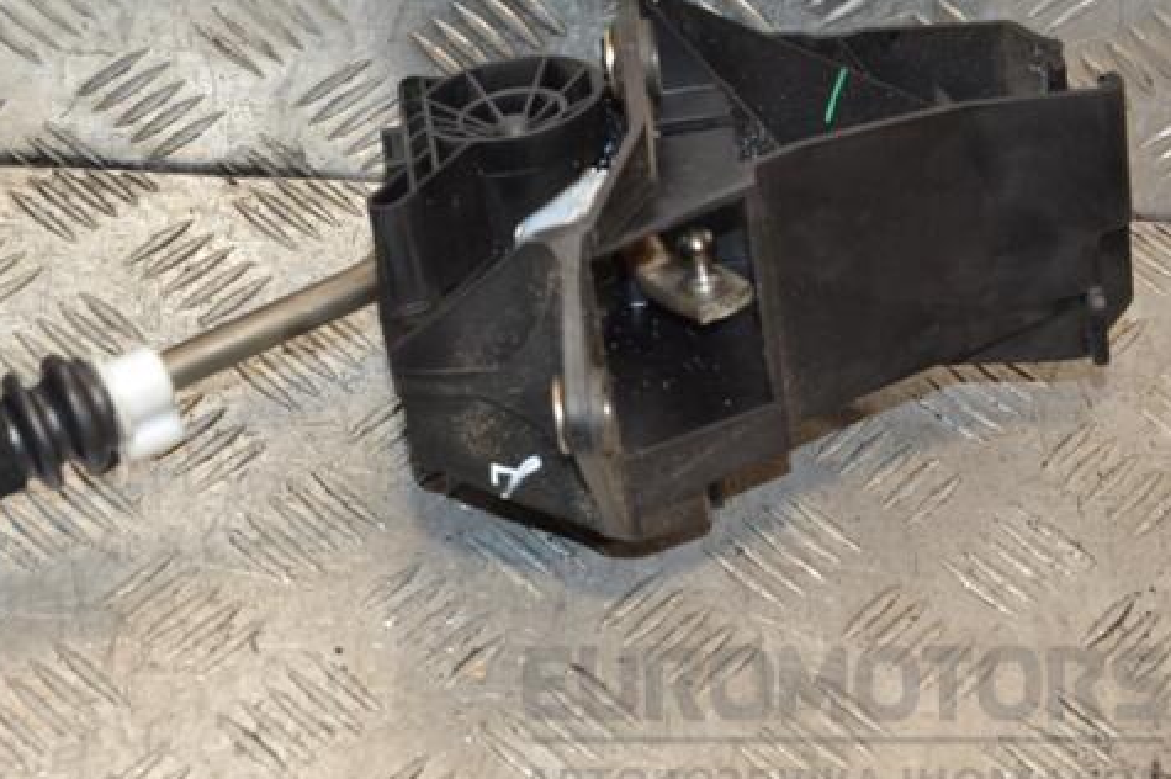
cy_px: 355
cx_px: 476
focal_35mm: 91
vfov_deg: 15.0
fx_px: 2958
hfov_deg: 22.4
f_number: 7.1
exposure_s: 1/200
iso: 800
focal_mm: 48
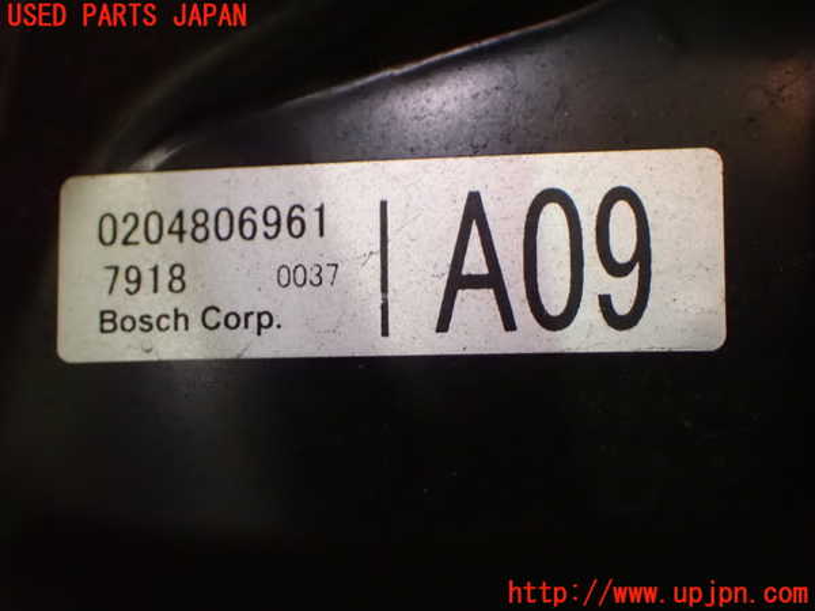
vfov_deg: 21.9
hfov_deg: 29.0
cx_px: 408
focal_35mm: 67
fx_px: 1577
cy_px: 306
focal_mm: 11.88
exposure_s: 1/15
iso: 1600
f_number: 3.8
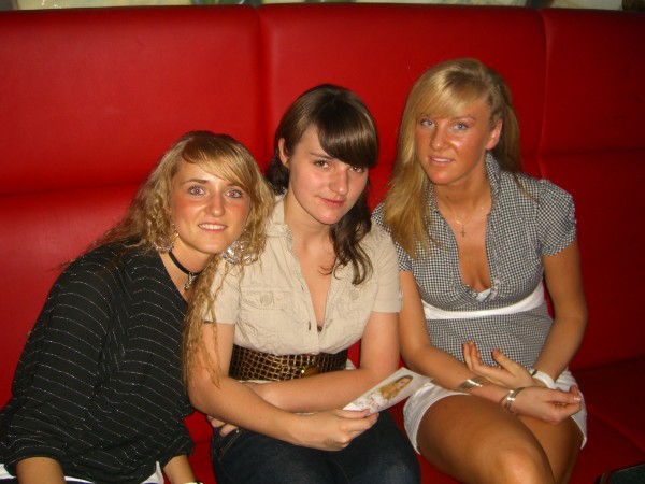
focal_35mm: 38
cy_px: 242
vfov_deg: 37.7
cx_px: 322
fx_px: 708
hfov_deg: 49.0
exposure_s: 1/60
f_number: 2.8
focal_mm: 7.9
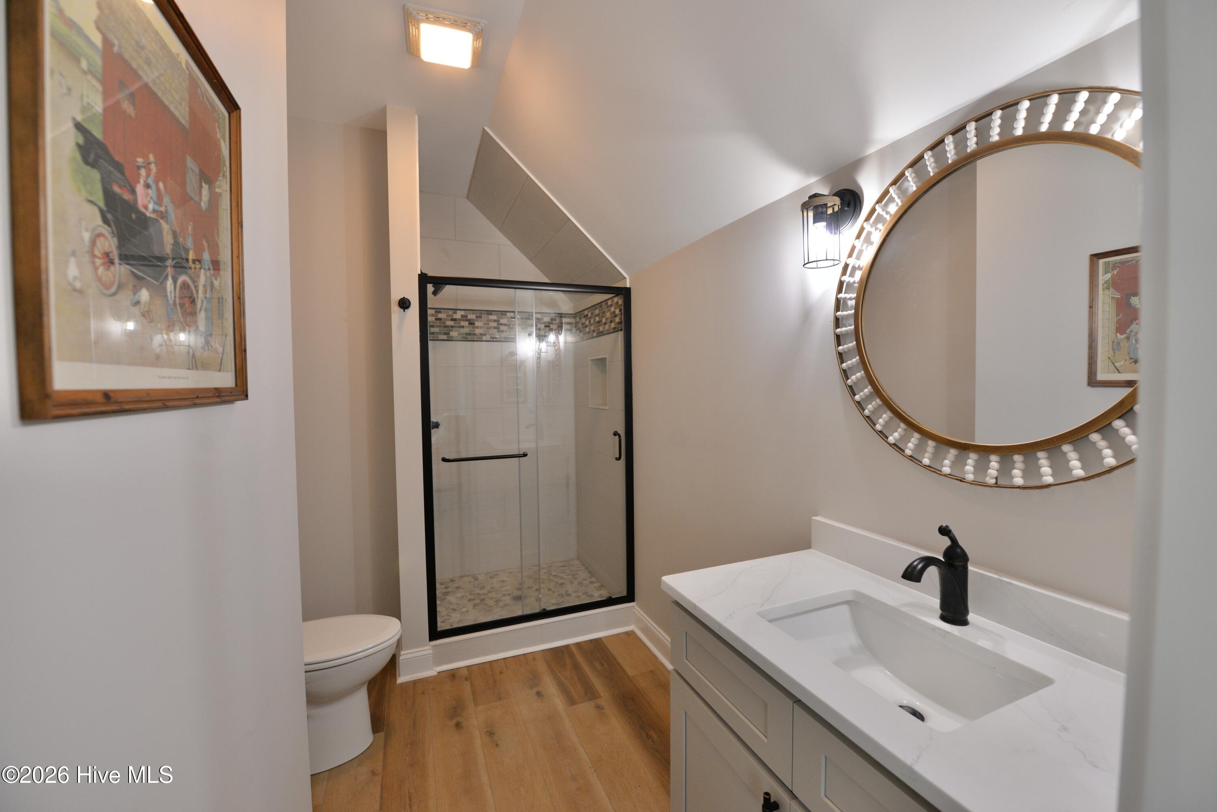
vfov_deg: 81.2
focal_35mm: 14
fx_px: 473
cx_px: 608
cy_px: 406
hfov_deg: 104.2
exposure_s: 1/80
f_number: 4.5
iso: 800
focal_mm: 14
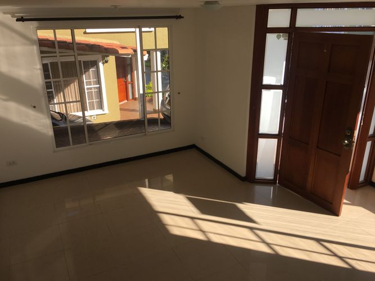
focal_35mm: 29
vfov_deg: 48.2
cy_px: 140
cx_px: 188
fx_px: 314
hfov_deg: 61.7
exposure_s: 1/458
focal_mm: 4.15
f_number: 2.2
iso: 25
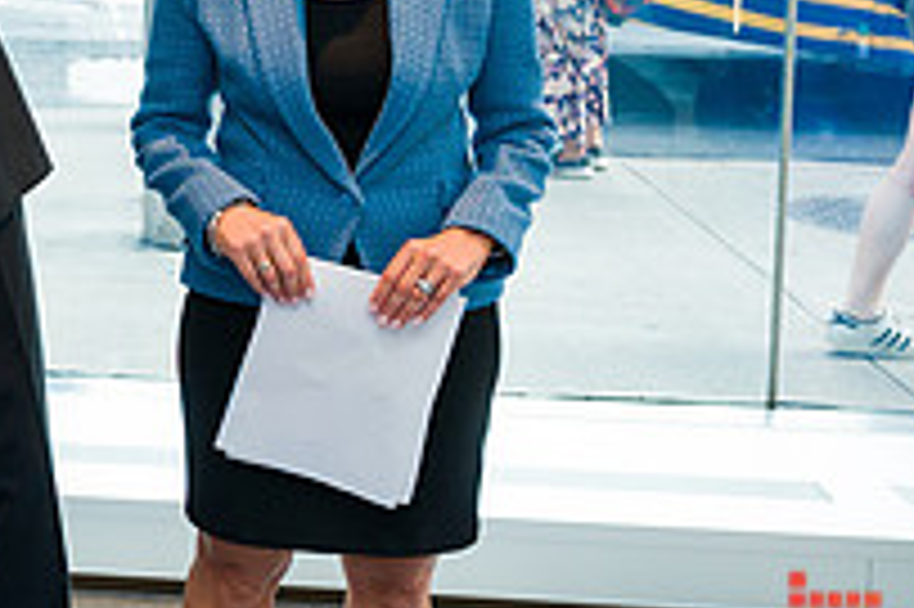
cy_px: -63
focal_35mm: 84
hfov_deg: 22.2
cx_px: -198
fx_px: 2131
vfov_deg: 15.8
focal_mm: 29
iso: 400
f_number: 3.5
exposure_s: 1/200
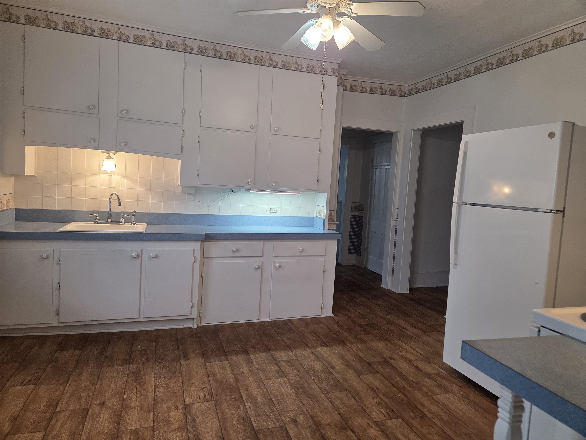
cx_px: 293
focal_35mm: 23
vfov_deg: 58.9
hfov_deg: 73.9
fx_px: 389
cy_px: 220
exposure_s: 1/120
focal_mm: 5.4
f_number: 1.8
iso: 125
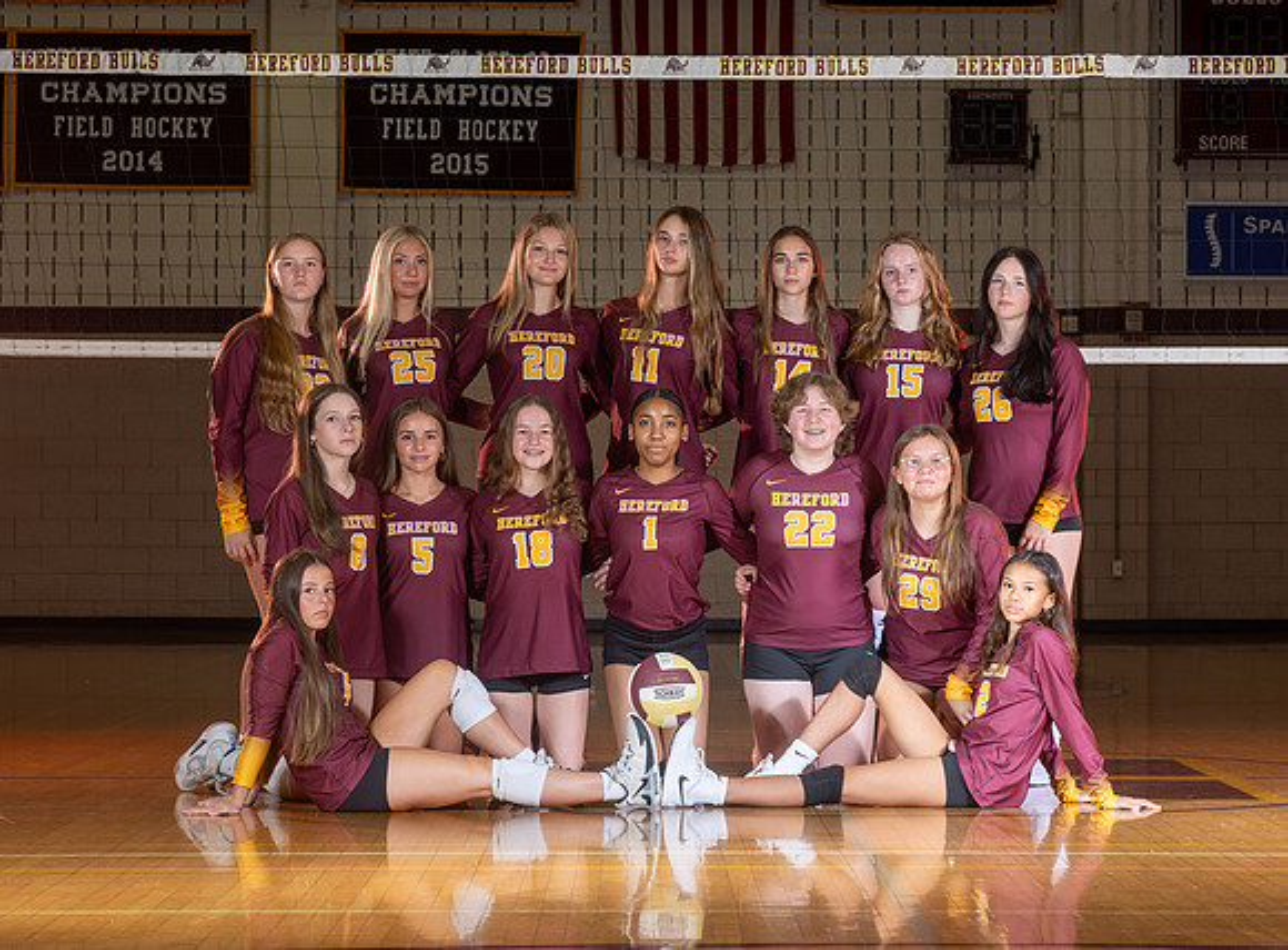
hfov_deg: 17.7
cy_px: 506
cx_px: 654
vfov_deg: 13.1
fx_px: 4133
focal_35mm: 112
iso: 100
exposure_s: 1/160
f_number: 6.3
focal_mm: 73
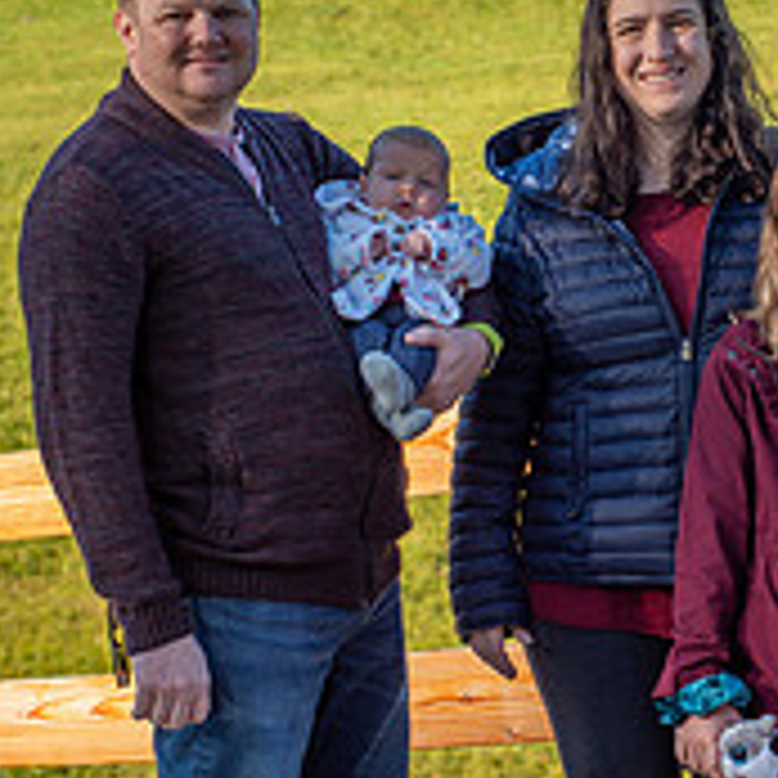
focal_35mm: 177
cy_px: 373
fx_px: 4501
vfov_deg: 9.9
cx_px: 625
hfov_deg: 9.9
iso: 160
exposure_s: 1/200
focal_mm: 80
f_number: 7.1
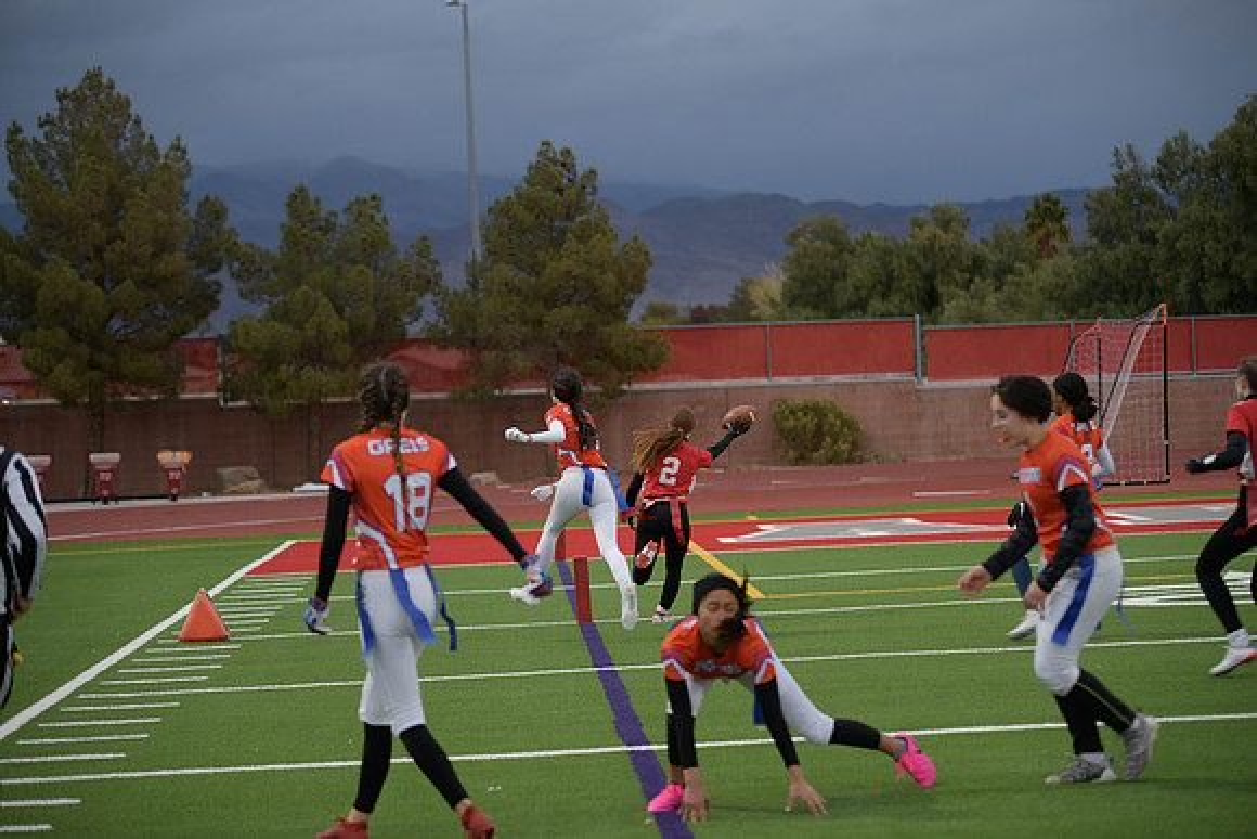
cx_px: 628
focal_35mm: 100
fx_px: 3492
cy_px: 420
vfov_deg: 13.7
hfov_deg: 20.4
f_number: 2.8
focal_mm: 100
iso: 250
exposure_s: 1/200
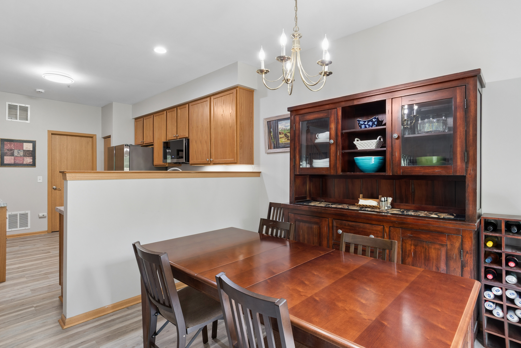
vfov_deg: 67.4
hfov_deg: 90.0
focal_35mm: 18
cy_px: 174
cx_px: 260
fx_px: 260
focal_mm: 12
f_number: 8
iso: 250
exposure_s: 1/5
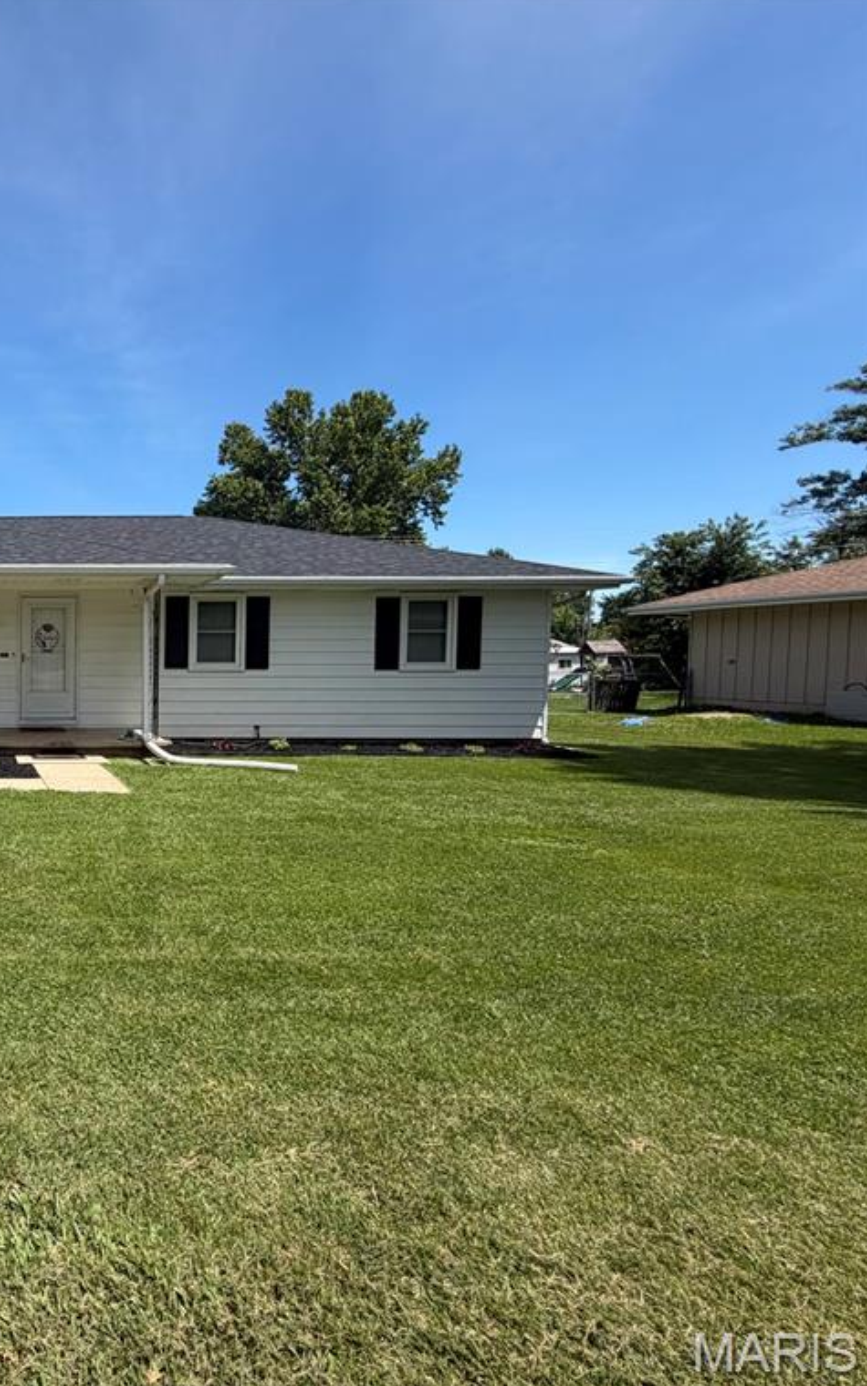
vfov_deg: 85.1
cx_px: -58
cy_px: 691
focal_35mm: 20
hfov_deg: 46.3
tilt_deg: -3.2
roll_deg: -0.1
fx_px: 756
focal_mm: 2.22
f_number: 2.2
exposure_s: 1/770
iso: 25
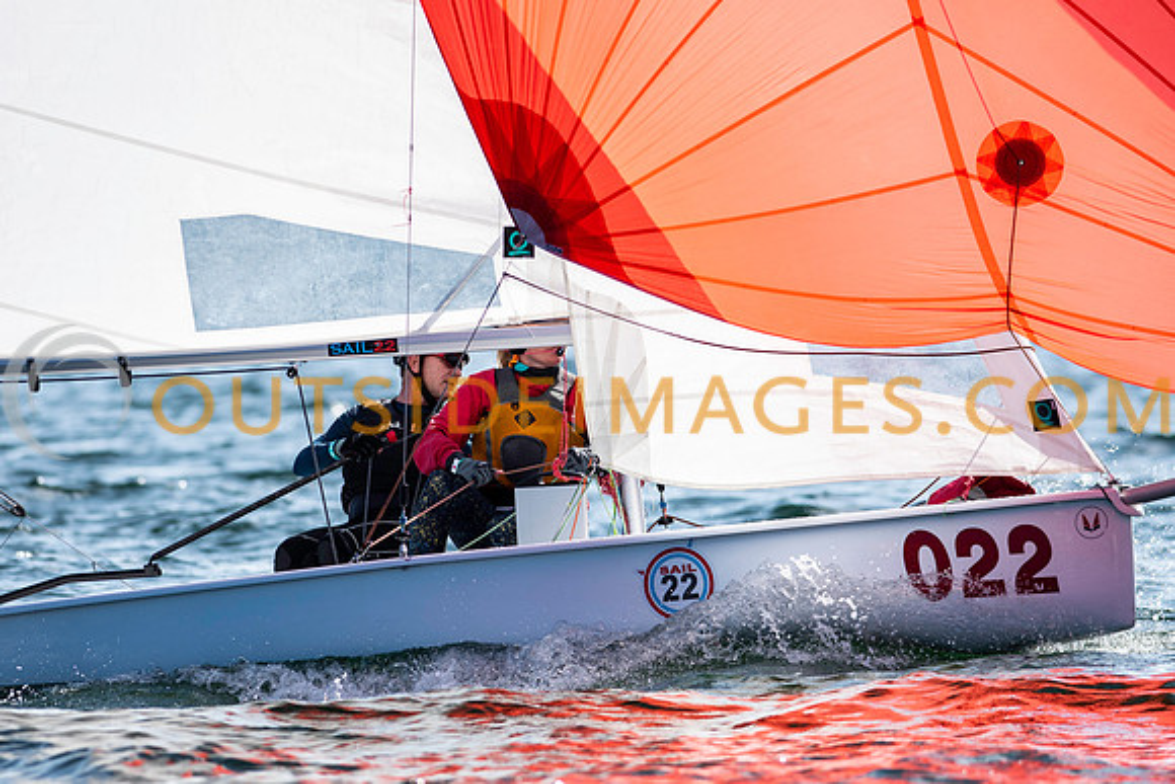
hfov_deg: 4.6
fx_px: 14690
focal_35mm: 450
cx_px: 588
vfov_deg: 3.1
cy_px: 392
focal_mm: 300
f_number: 5
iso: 200
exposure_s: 1/3200
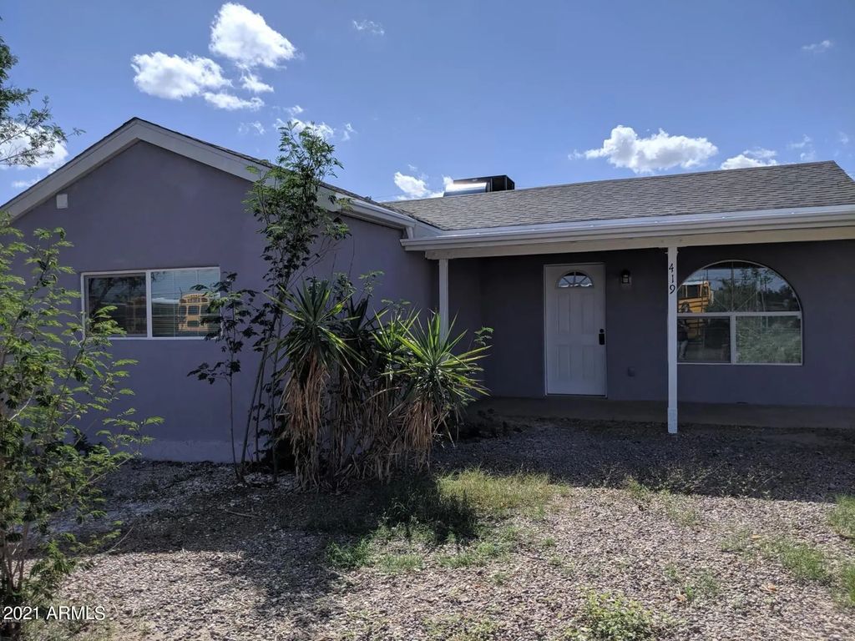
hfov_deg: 65.3
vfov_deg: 51.4
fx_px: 667
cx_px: 428
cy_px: 320
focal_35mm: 27
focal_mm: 4.44
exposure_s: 1/5882
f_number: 1.8
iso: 54
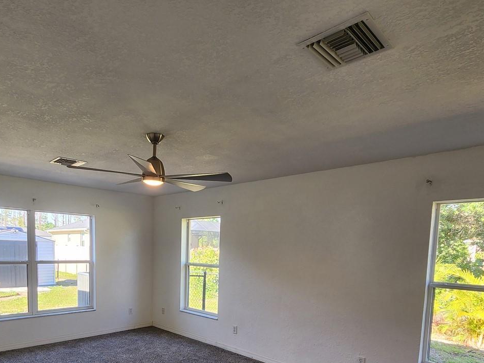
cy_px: 283
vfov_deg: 57.2
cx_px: 199
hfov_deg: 75.7
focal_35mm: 22
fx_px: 308
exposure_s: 1/60
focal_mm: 2.2
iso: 50
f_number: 2.2
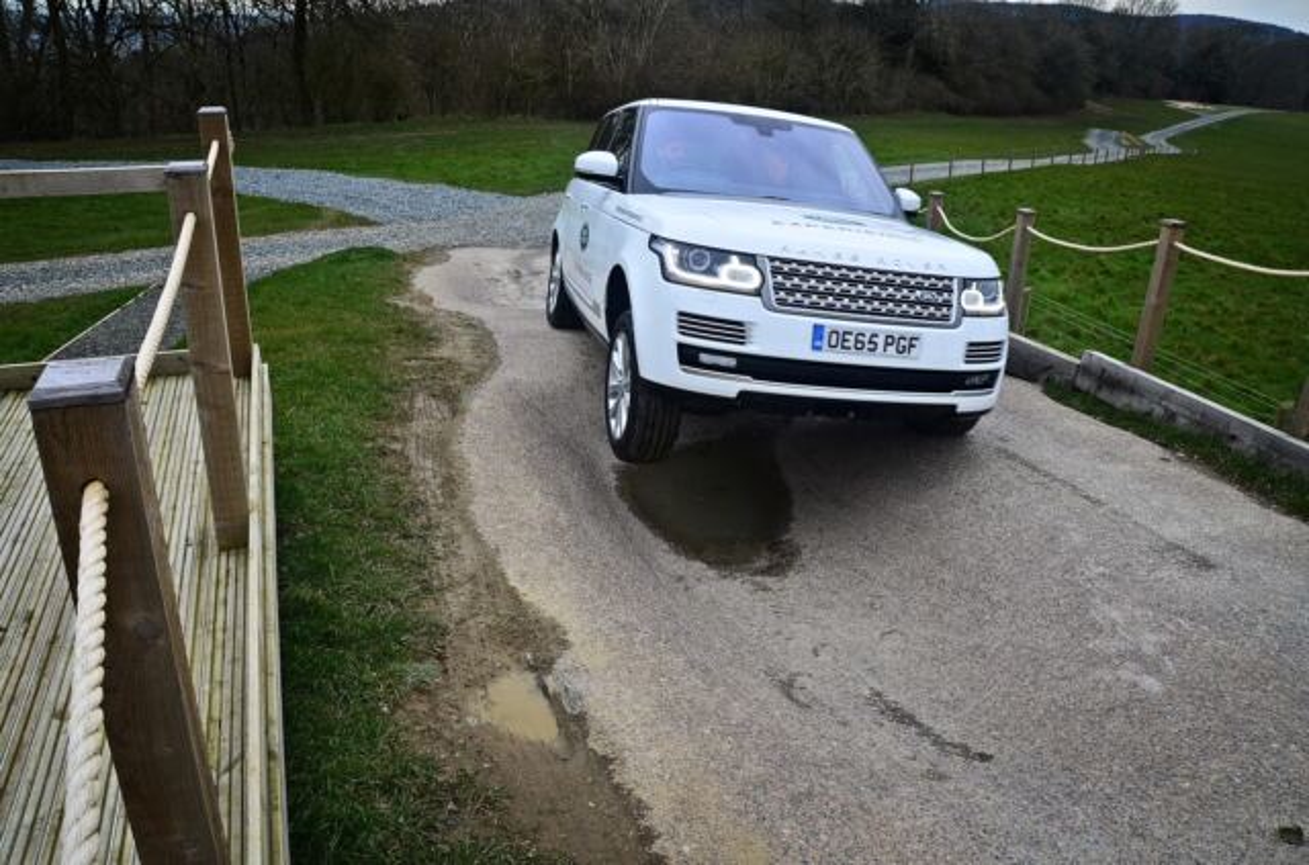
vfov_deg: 47.7
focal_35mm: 27
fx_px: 979
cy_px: 432
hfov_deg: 67.5
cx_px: 654
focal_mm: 18
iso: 200
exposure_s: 1/30
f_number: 13
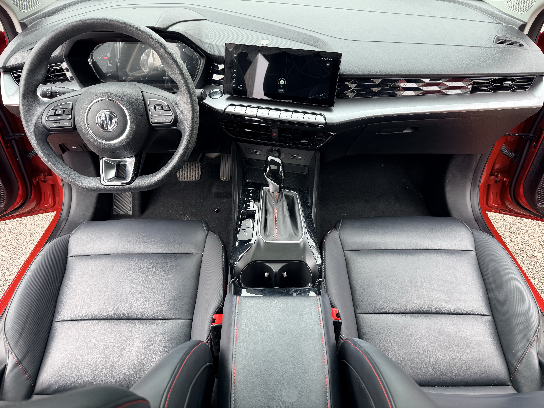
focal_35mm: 24
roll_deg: -2.7
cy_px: 204
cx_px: 272
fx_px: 377
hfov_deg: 71.6
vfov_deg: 56.8
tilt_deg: -39.2
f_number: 1.78
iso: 80
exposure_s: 1/166
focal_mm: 6.76
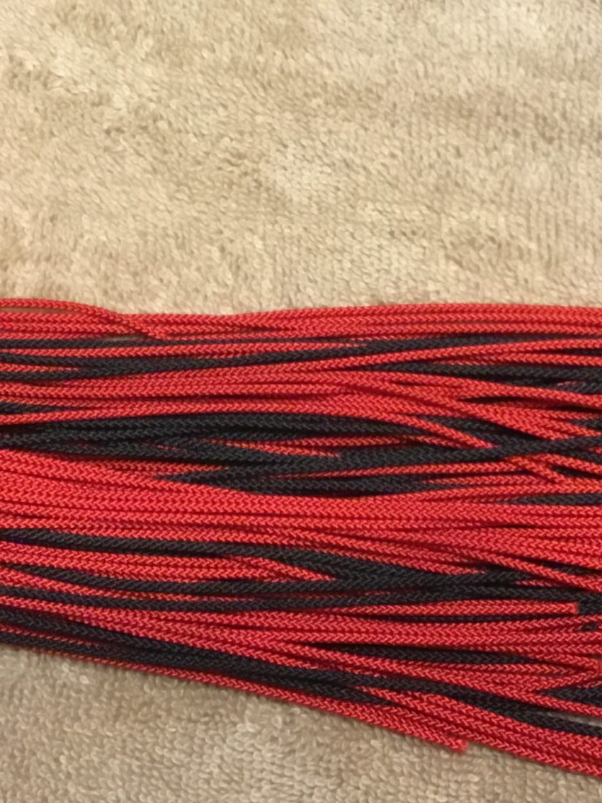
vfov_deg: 27.5
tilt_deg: -68.3
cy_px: 227
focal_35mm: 70
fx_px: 1624
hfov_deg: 21.0
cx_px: 354
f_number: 2.4
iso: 200
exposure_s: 1/30
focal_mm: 3.3
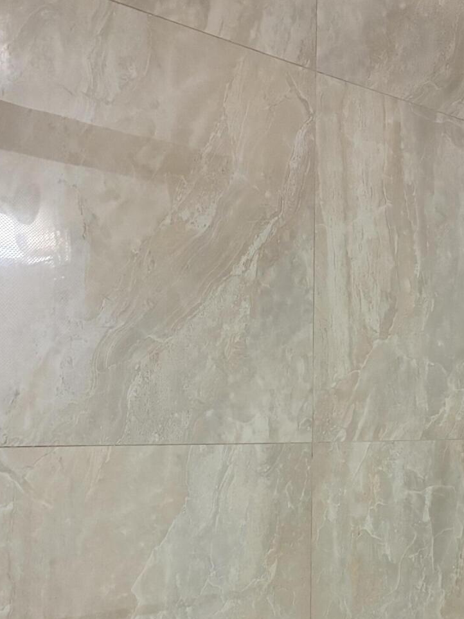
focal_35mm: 54
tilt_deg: -6.2
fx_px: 965
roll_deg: -1.0
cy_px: 528
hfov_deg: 26.8
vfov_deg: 34.1
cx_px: 330
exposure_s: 1/60
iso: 500
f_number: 1.6
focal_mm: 5.96
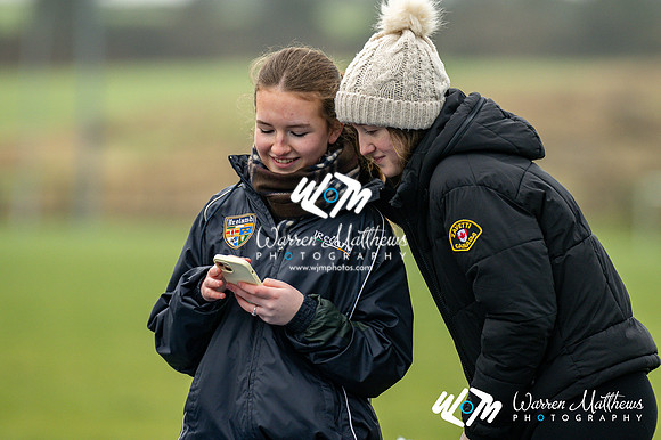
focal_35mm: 375
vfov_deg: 3.7
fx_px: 6881
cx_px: 330
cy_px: 220
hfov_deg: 5.5
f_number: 2.8
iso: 500
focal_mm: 250
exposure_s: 1/1600
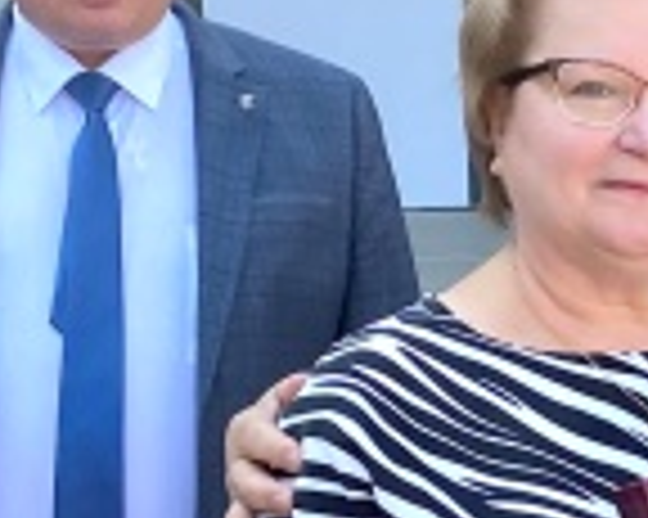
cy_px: 739
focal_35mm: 180
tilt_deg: -13.3
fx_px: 3450
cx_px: 990
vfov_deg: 8.4
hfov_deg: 10.4
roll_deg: +2.3
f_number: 1.8
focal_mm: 4.25
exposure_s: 1/247
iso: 32
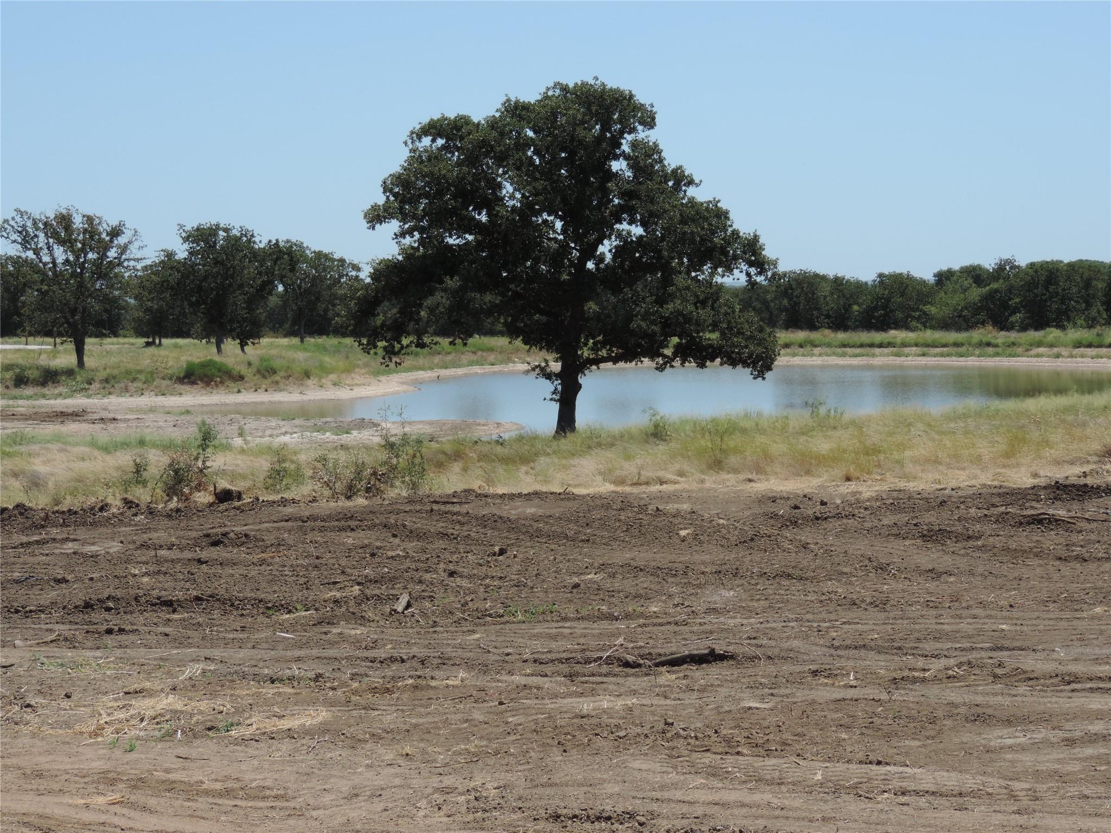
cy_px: 416
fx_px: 2407
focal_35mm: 75
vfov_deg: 19.6
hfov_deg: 26.0
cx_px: 556
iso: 80
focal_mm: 13.3
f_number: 3.9
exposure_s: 1/800
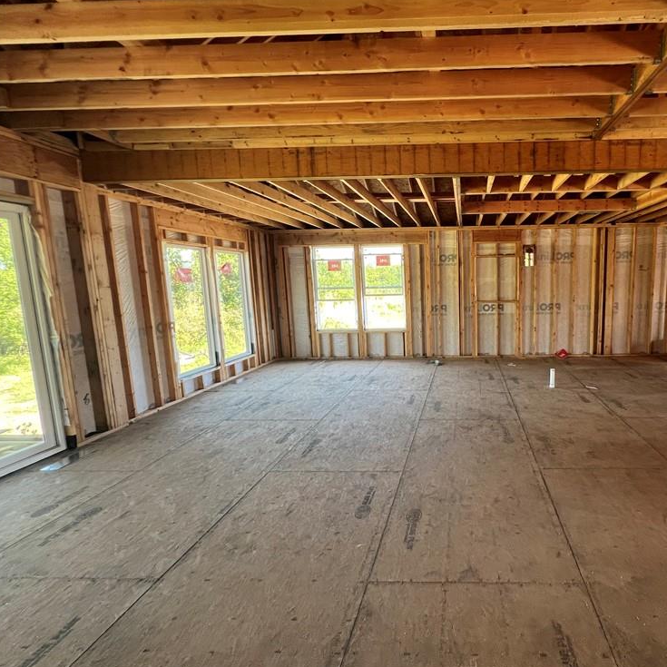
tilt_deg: -7.9
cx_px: 456
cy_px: 331
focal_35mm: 16
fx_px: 349
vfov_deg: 87.4
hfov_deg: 83.7
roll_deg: +0.8
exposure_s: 1/99
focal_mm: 1.57
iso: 200
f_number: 1.8
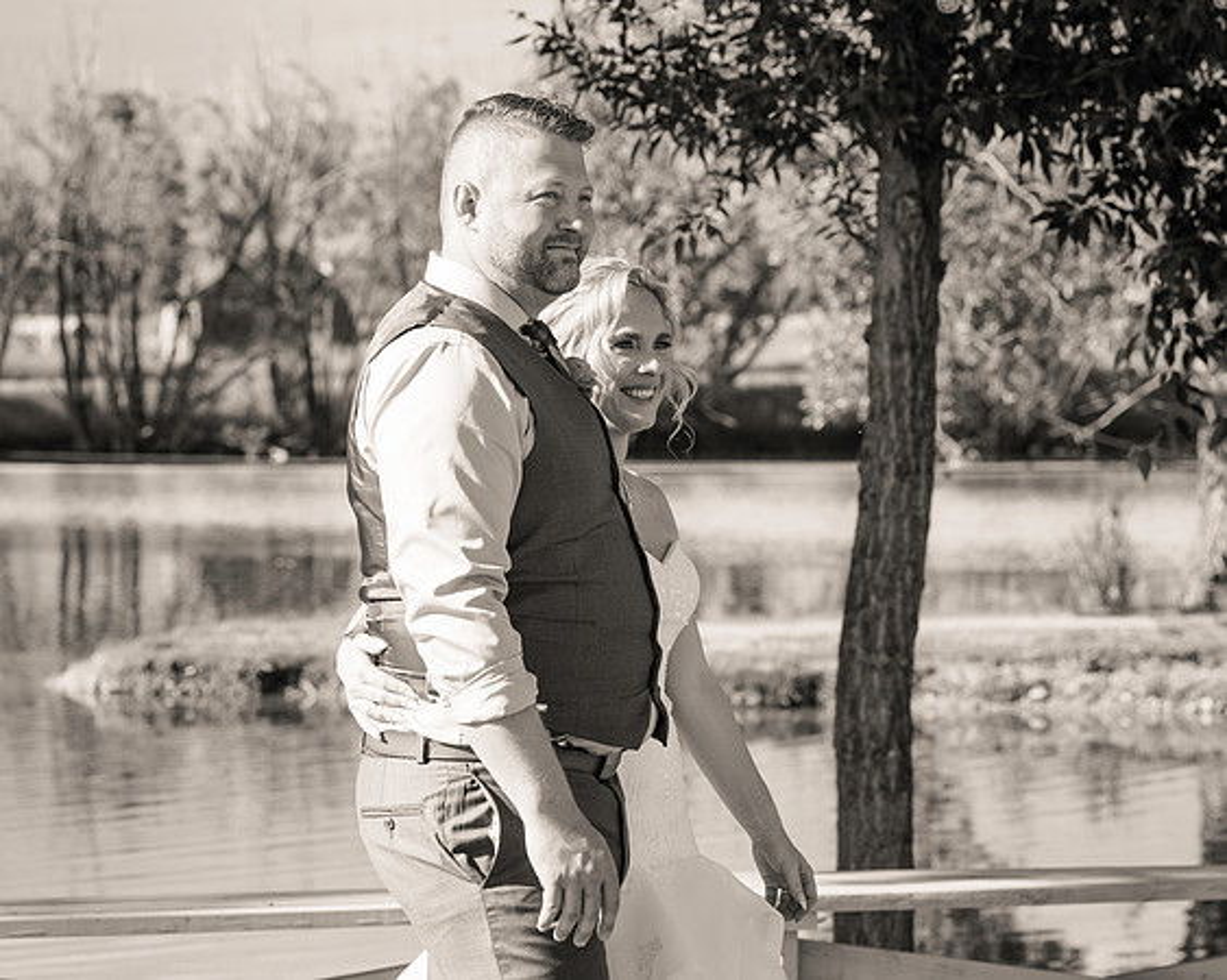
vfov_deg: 11.1
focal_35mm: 139
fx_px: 5032
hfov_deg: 13.9
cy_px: 537
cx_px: 678
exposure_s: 1/320
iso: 100
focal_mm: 85
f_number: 5
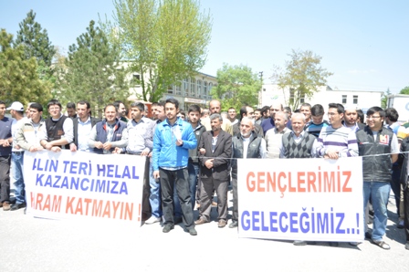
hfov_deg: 53.2
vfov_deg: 36.8
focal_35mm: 36
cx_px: 204
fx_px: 409
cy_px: 136
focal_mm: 24
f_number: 8
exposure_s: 1/250
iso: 200
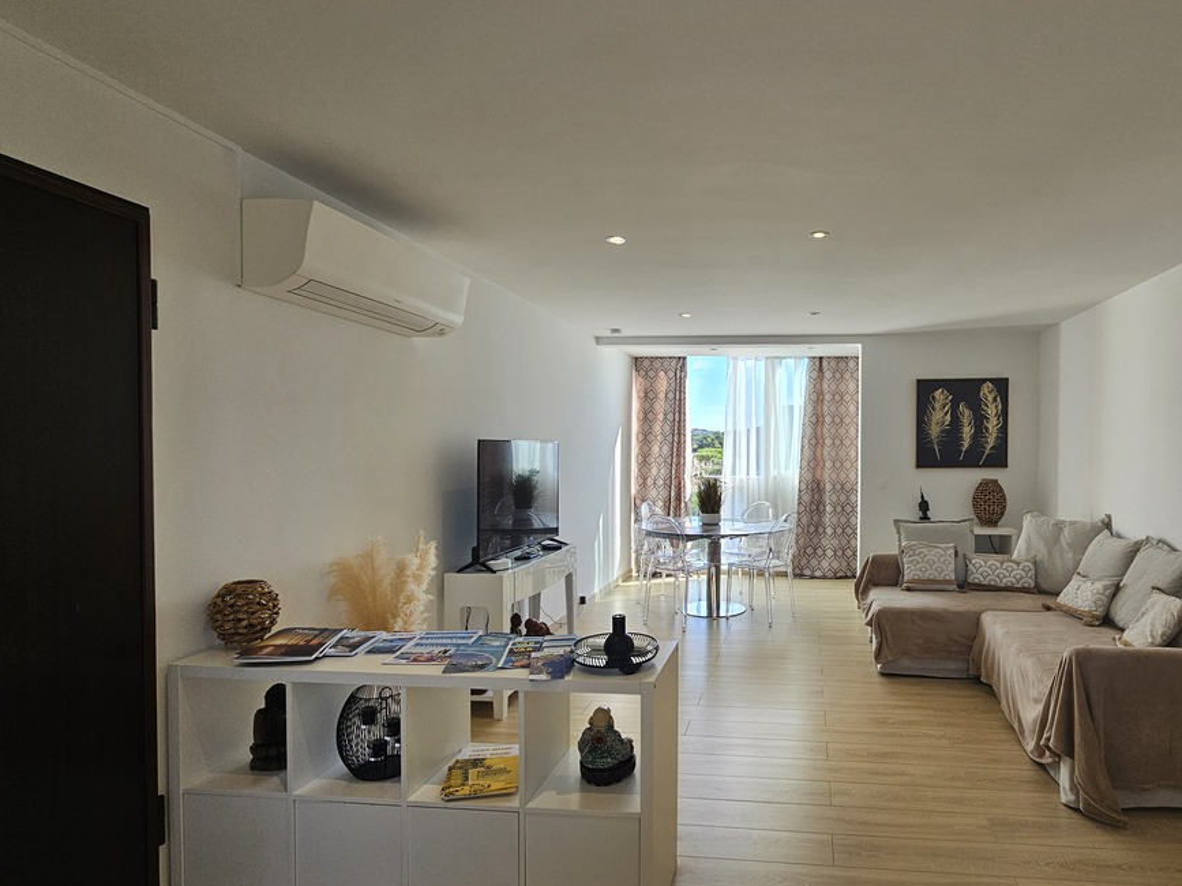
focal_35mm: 18
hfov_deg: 86.1
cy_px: 473
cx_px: 736
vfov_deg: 71.5
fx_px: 615
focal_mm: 2.2
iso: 50
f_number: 2.2
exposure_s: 1/100
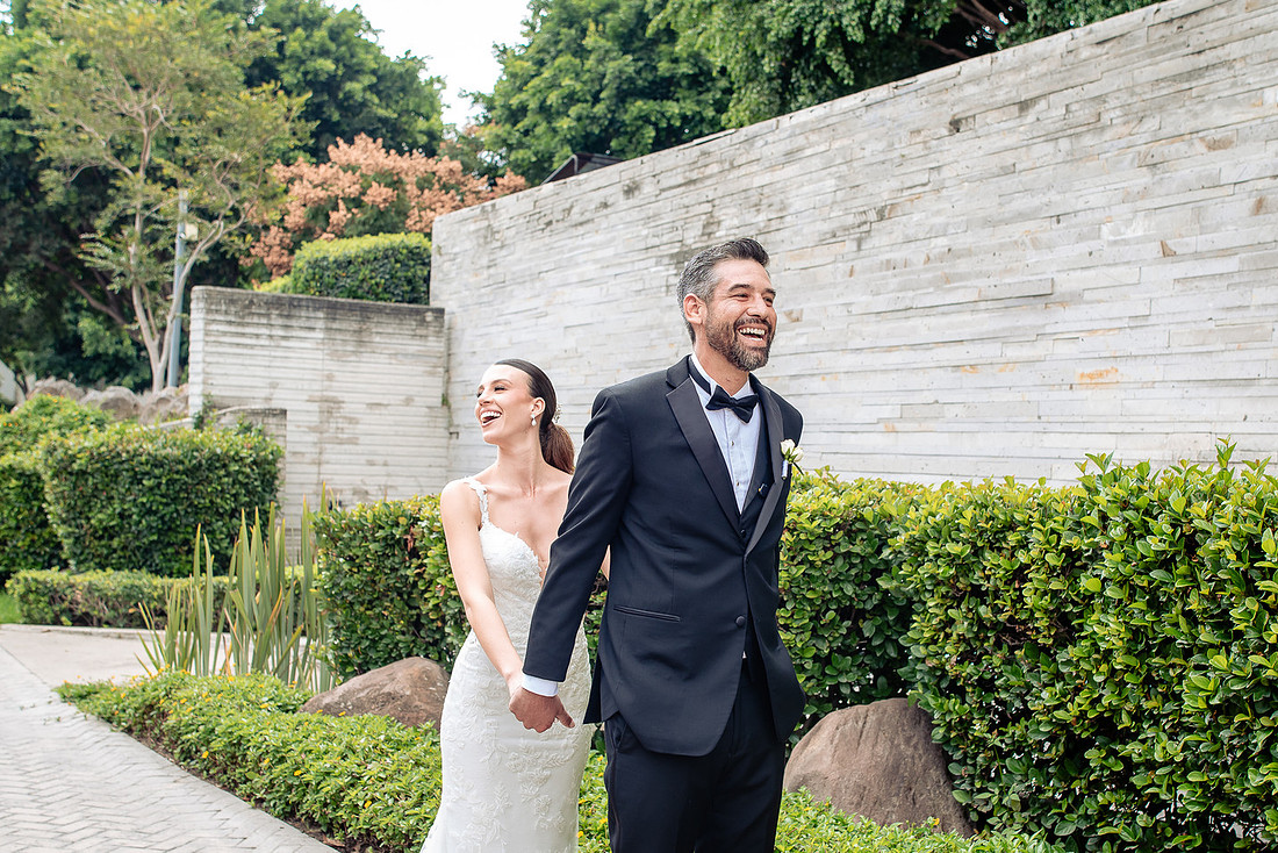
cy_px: 493
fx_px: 1522
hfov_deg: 45.5
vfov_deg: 31.3
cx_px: 703
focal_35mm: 43
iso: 200
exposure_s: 1/250
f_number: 4.5
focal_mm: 35
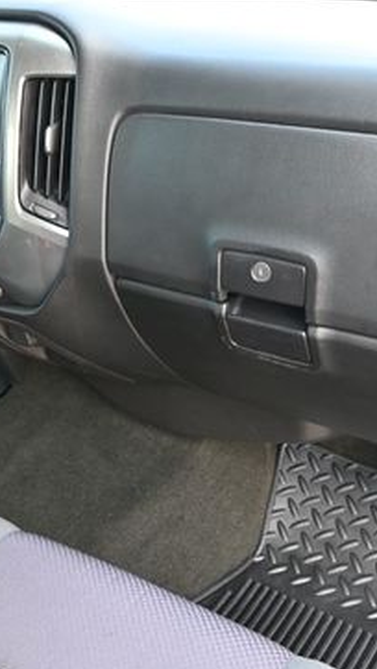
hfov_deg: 23.9
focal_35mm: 50
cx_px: 128
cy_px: 346
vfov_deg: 41.3
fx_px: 887
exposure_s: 1/125
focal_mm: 18
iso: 900
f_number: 3.5
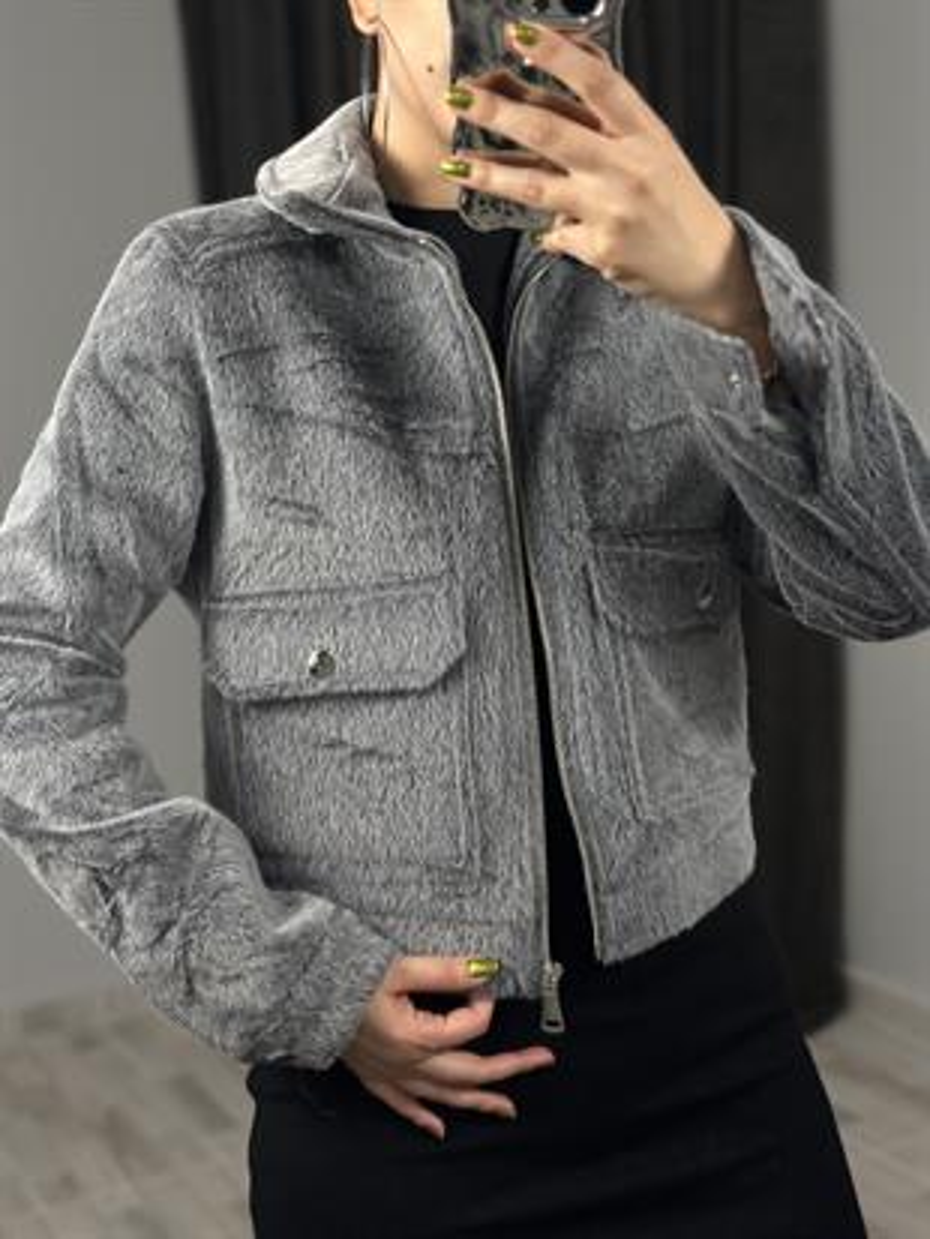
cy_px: 620
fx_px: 1719
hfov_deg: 30.3
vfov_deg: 39.6
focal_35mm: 48
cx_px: 465
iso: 100
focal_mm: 6.86
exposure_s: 1/100
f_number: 1.78
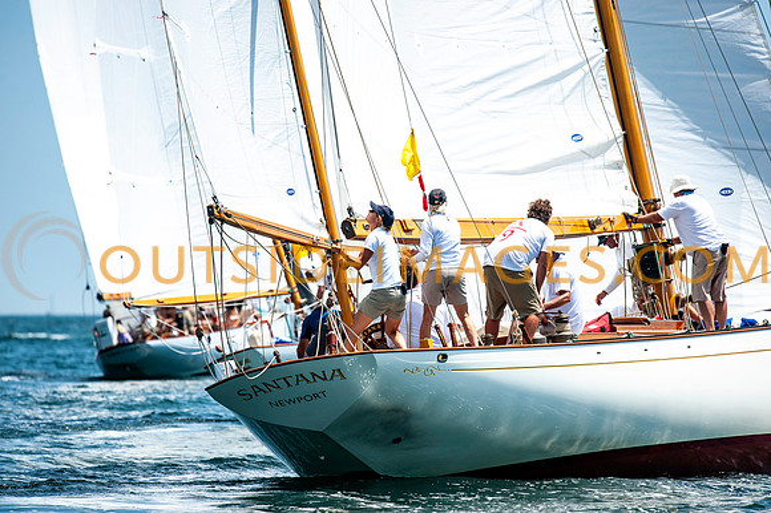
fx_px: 6421
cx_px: 386
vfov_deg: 4.6
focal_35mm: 300
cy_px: 256
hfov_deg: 6.9
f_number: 5
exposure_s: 1/2000
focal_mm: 300
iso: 250
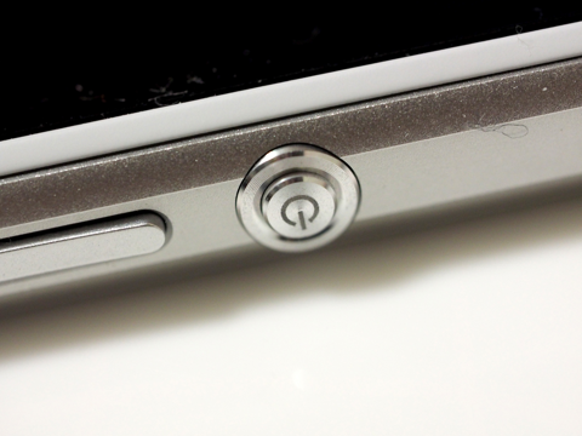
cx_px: 291
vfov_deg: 12.3
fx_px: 2018
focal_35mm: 120
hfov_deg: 16.4
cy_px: 218
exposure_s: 1/30
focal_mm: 60
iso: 1600
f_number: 2.8
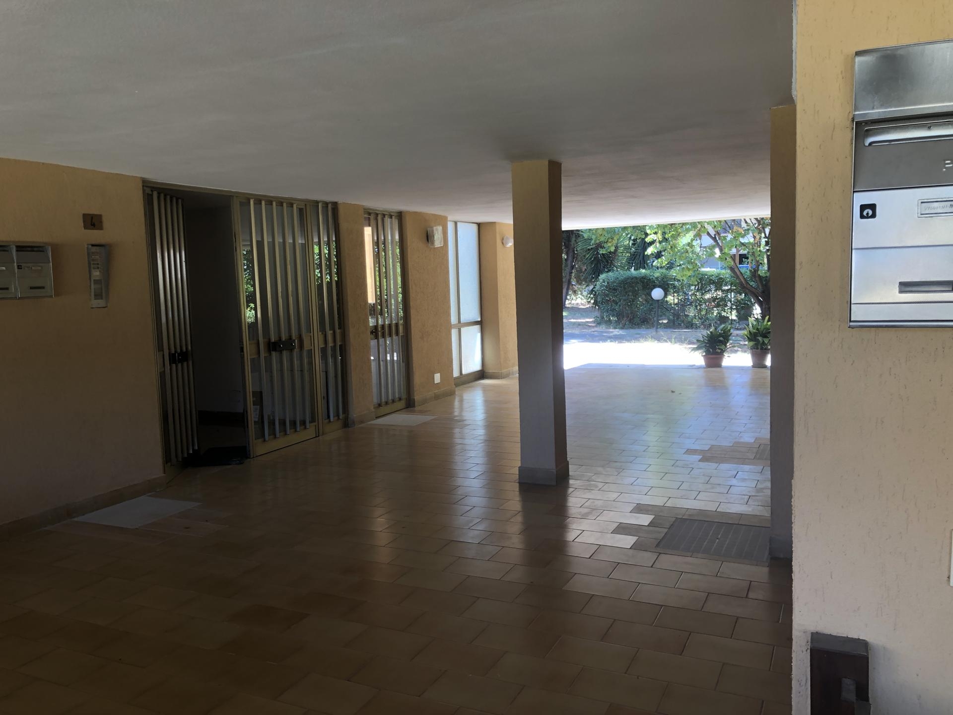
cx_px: 476
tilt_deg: -5.5
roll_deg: +1.9
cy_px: 358
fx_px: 771
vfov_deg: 49.7
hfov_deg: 63.4
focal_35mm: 28
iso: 50
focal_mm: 4
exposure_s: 1/100
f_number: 1.8
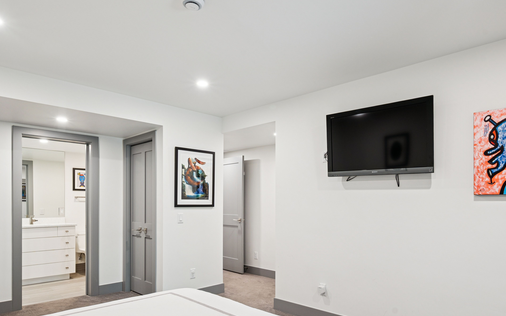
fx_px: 327
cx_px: 279
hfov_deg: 75.2
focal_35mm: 24
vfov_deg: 50.6
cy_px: 212
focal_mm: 16.5
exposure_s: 1/13
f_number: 9
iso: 400
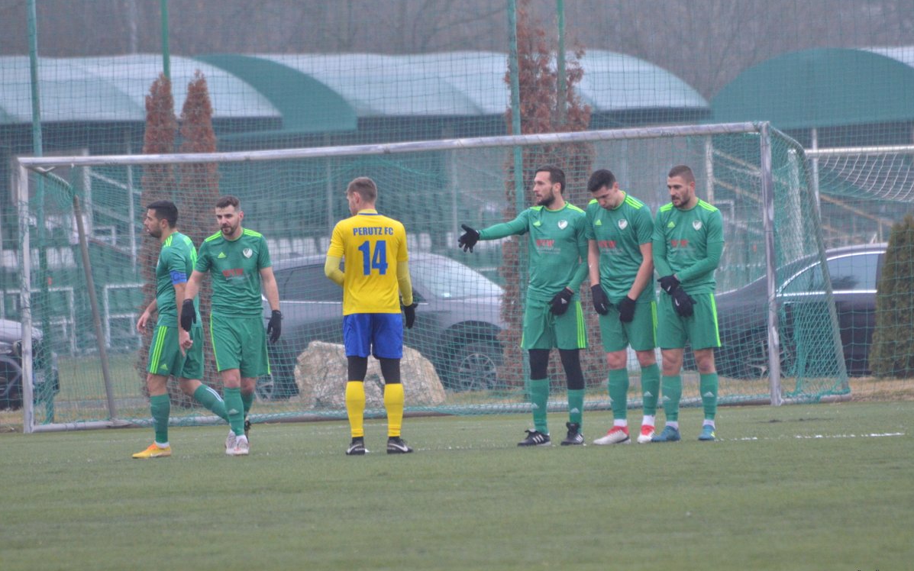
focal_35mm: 459
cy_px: 302
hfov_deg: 4.6
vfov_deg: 2.9
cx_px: 457
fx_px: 11433
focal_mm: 300
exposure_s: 1/400
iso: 2000
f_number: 5.6
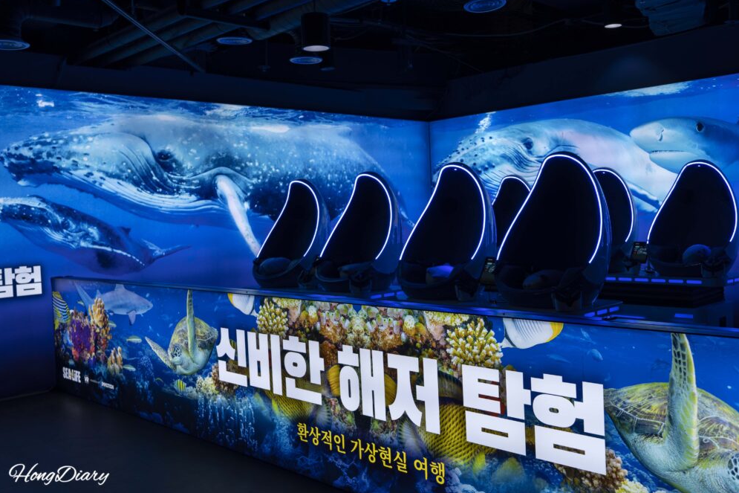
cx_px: 366
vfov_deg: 37.8
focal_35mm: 35
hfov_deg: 54.4
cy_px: 248
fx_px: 718
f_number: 4.5
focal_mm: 34
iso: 125
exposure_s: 1/60
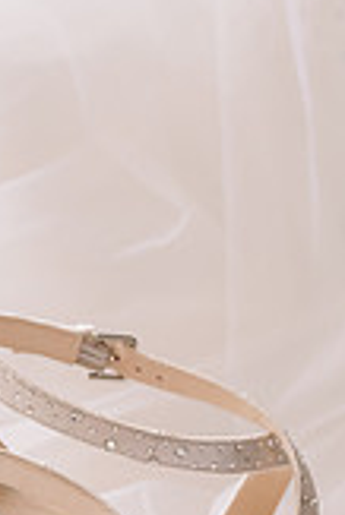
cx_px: 138
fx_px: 1979
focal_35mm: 138
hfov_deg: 10.0
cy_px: 408
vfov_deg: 14.8
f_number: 5
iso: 2500
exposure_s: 1/400
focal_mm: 50
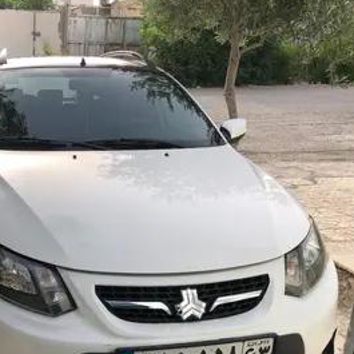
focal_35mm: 42
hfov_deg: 38.6
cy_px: 208
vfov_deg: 39.9
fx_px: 486
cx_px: 75
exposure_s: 1/676
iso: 20
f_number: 1.8
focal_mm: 3.99
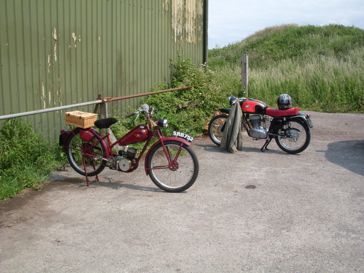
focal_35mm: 38
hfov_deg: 49.0
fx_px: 400
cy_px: 136
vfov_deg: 37.7
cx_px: 182
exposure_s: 1/180
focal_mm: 6.3
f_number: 8.4
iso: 80
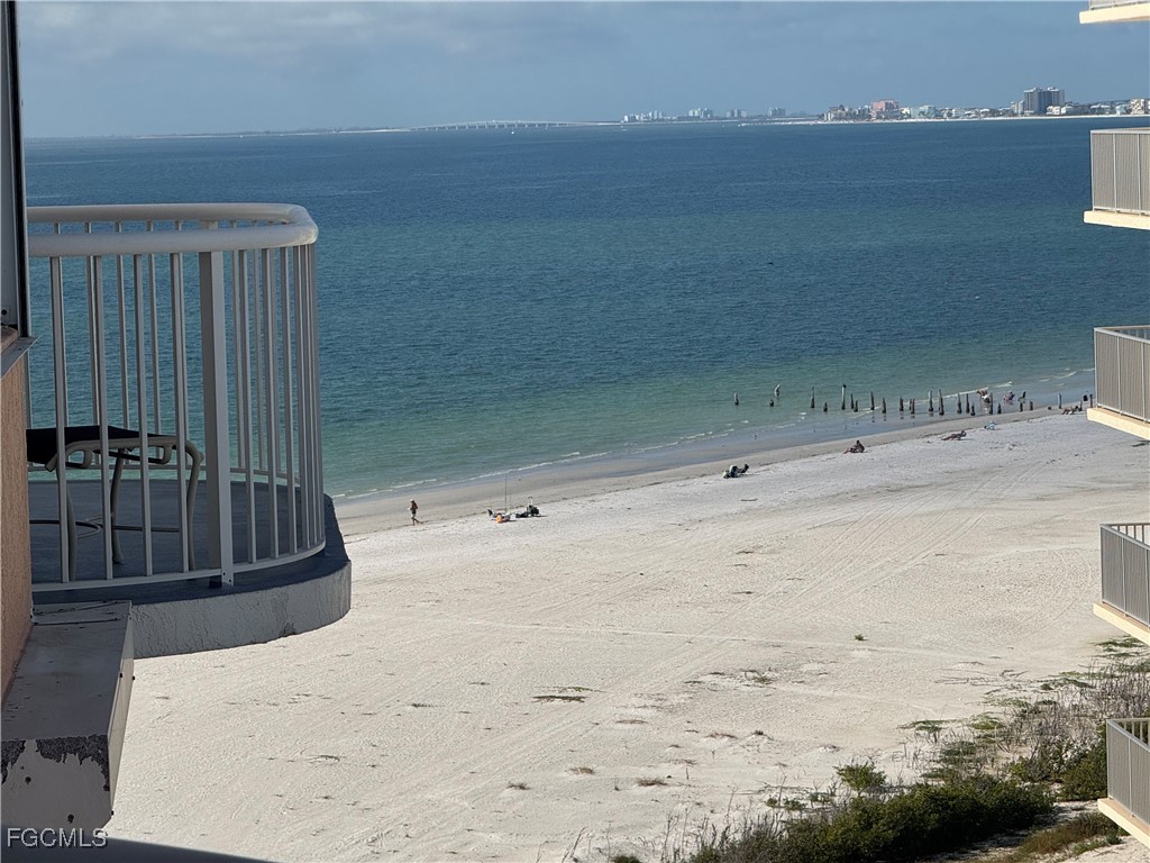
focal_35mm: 120
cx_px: 575
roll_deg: +1.6
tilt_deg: -4.4
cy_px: 432
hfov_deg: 16.4
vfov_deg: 12.3
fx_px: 3987
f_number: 2.8
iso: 64
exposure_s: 1/4651
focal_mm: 15.66
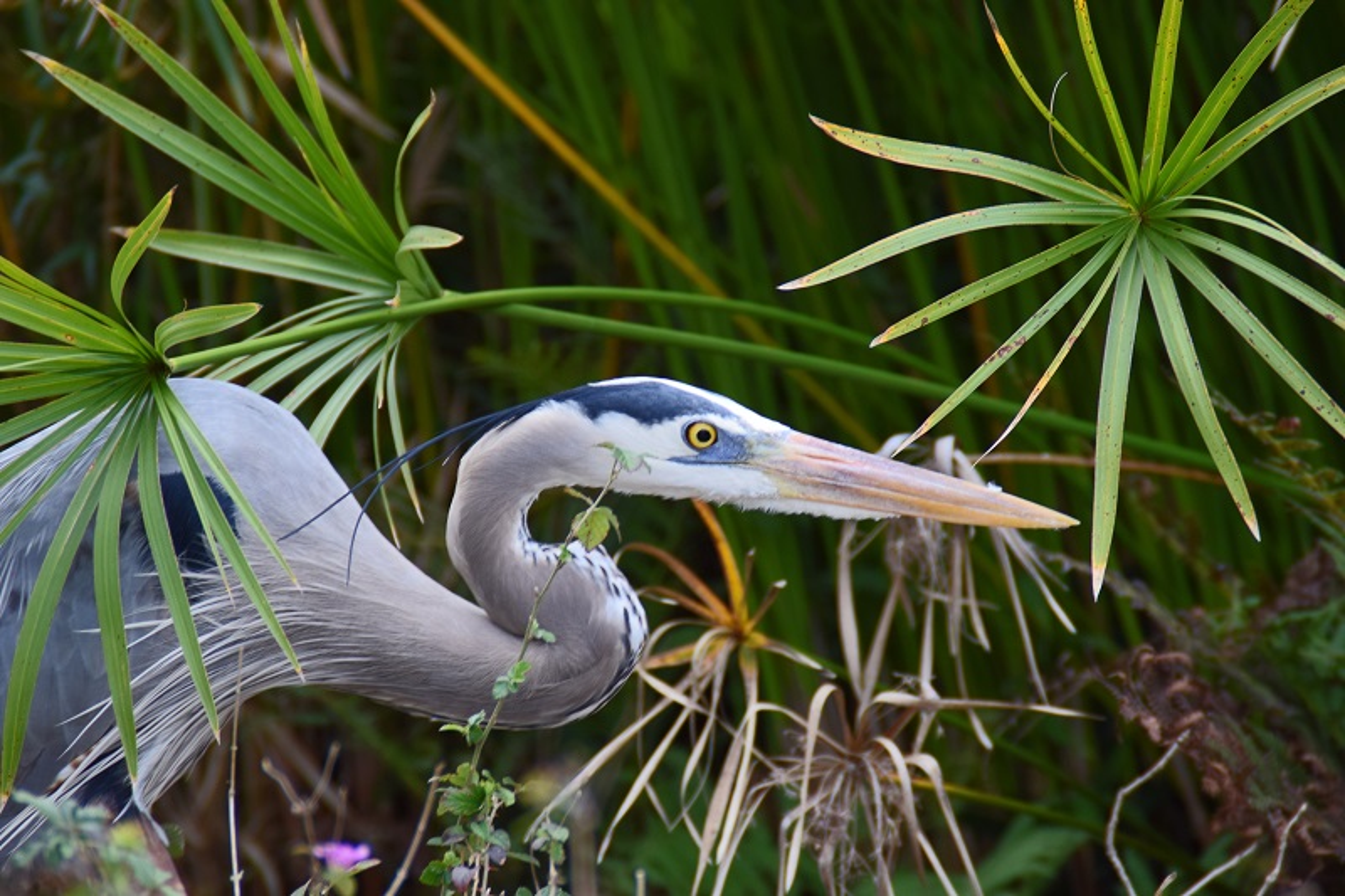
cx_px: 672
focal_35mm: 300
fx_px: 11205
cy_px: 448
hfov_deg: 6.9
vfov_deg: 4.6
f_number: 6.3
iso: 250
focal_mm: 200
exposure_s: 1/250
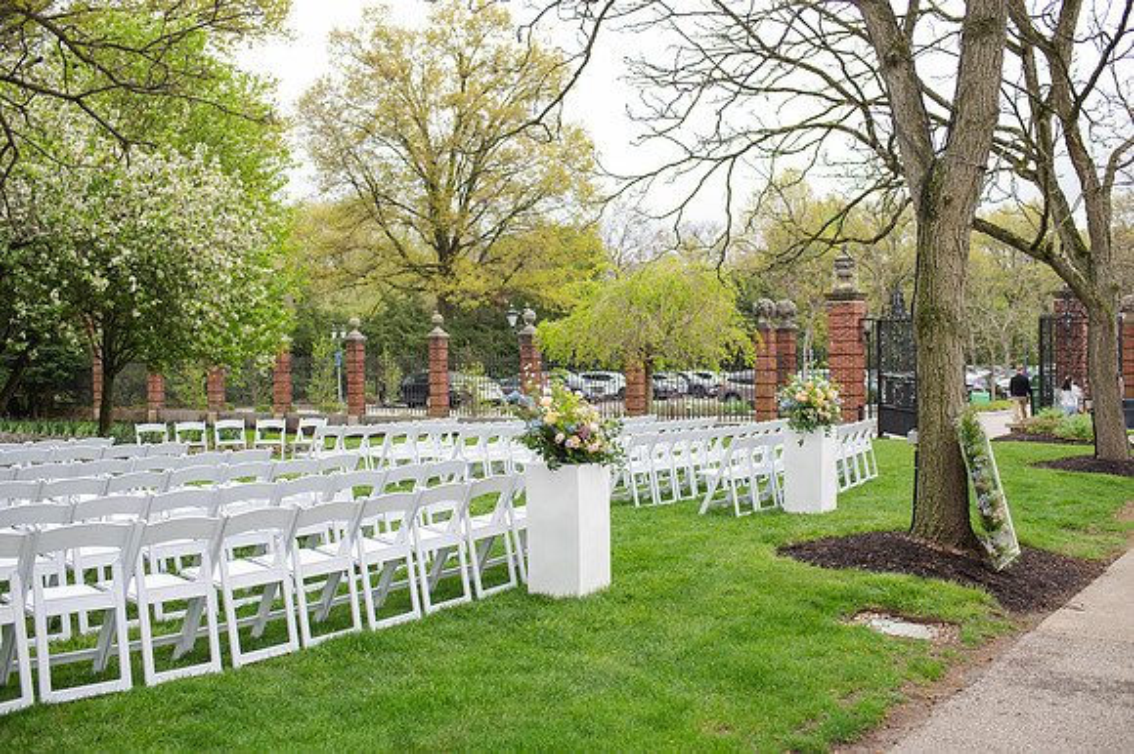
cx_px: 567
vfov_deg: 37.8
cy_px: 377
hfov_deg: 54.5
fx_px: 1102
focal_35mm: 35
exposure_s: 1/250
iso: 100
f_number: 3.2
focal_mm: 35
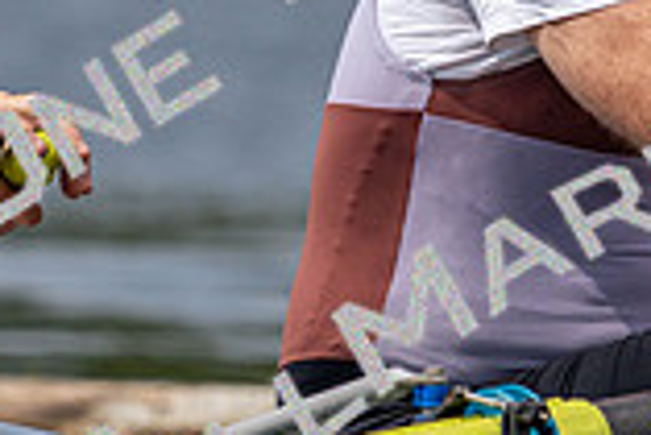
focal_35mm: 1441
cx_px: 912
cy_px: -35
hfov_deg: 1.4
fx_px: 26082
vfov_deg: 1.0
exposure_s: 1/1600
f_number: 6.3
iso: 200
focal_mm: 391
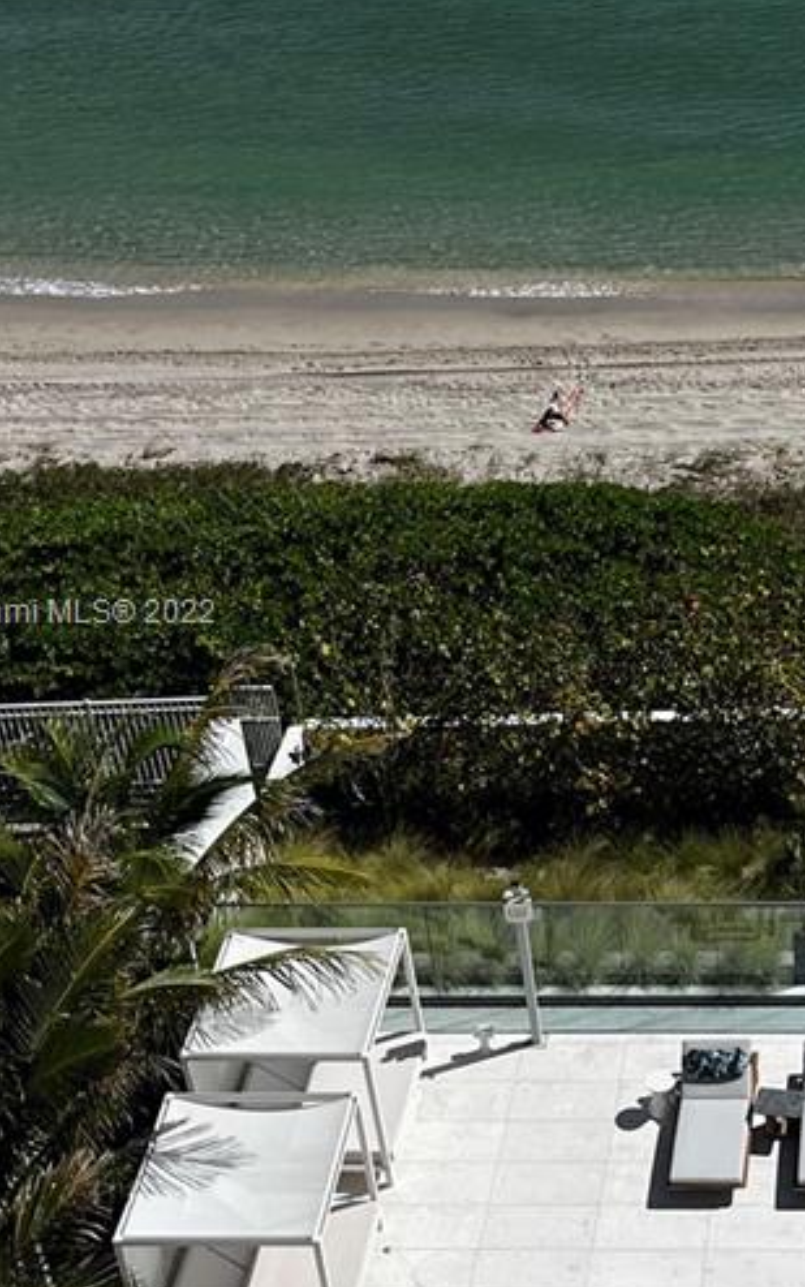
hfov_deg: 18.6
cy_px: 615
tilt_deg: -34.1
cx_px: 912
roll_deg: +1.7
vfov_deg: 30.6
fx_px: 2350
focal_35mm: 67
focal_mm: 5.1
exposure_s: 1/8403
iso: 50
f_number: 1.6
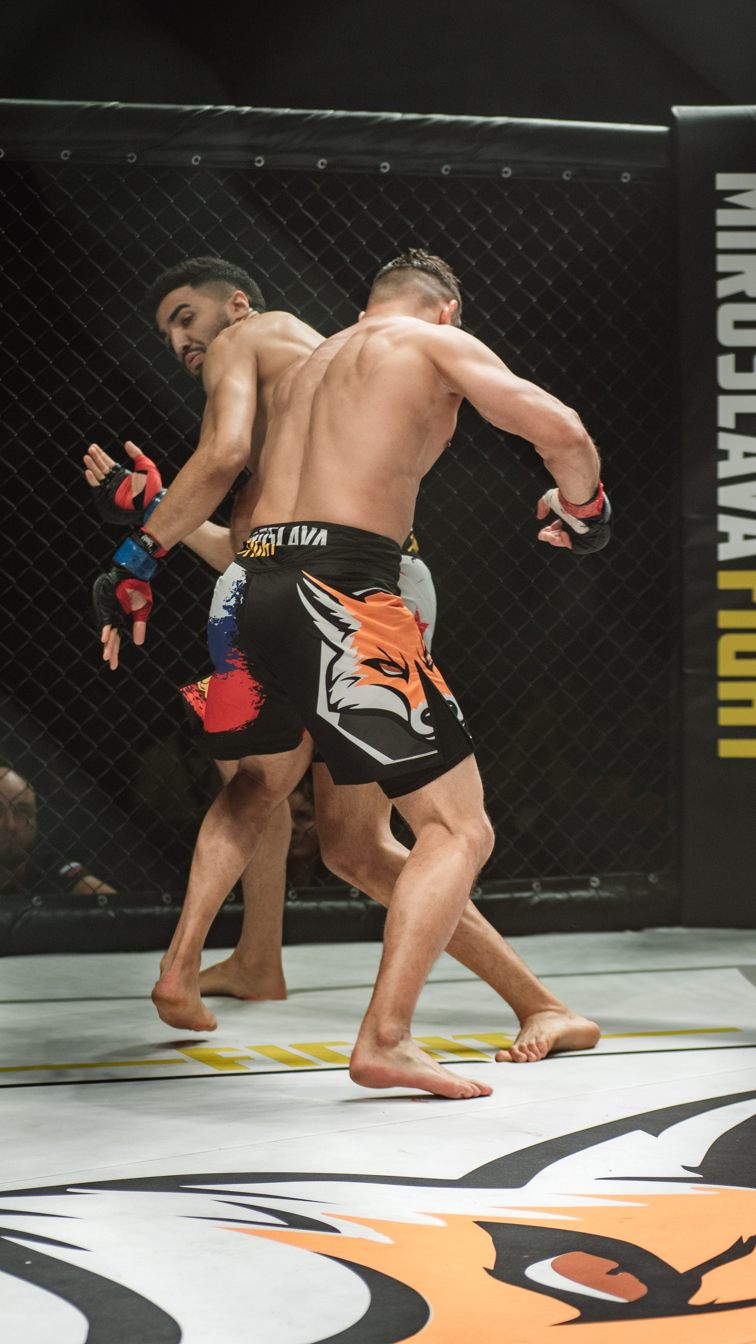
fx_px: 3243
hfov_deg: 13.3
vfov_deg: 23.4
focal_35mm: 91
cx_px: 364
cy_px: 670
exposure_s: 1/640
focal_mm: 86
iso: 450
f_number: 4
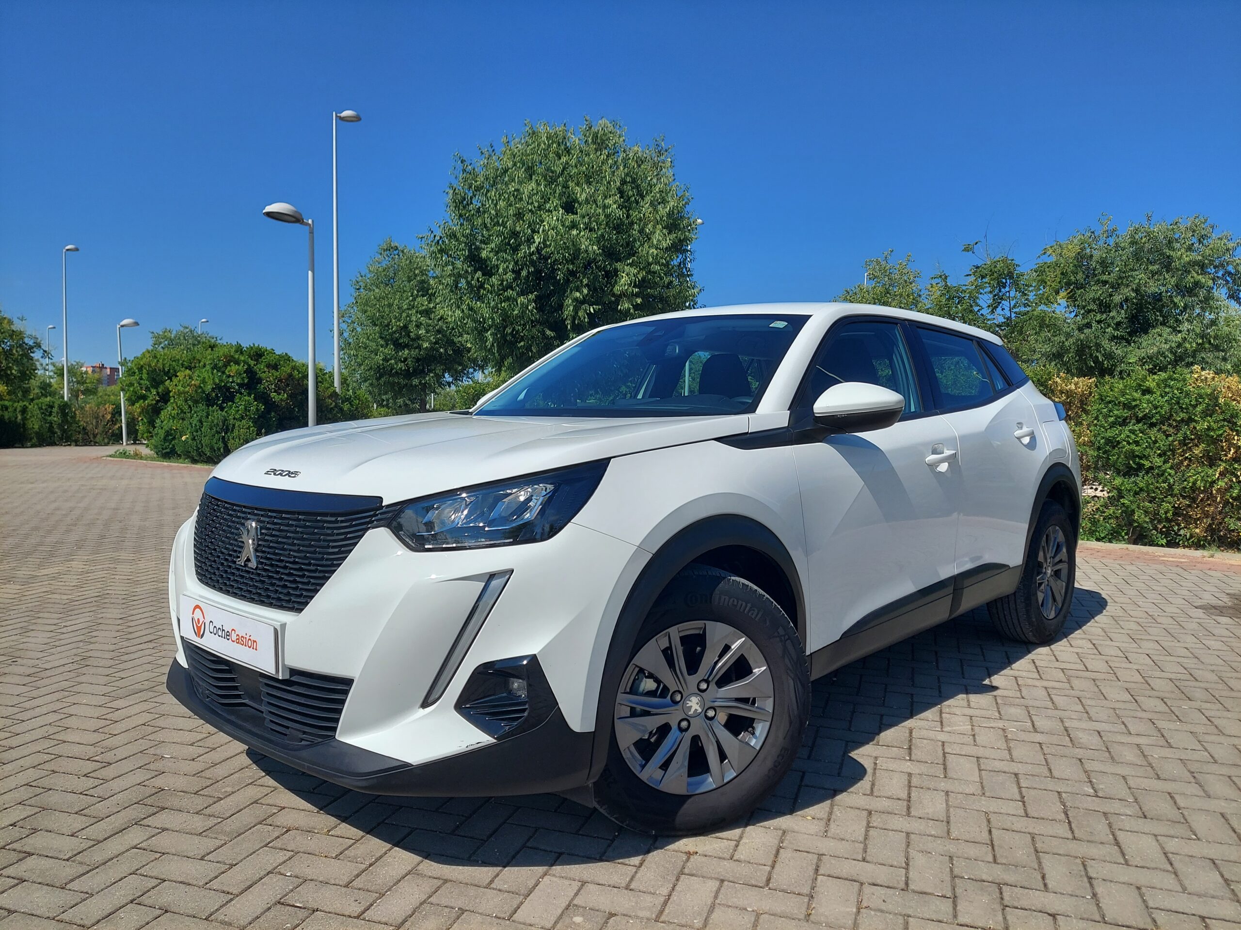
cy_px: 465
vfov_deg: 56.8
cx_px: 620
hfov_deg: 71.6
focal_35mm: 24
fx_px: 860
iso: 40
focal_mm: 5.23
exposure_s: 1/3177
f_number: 1.8
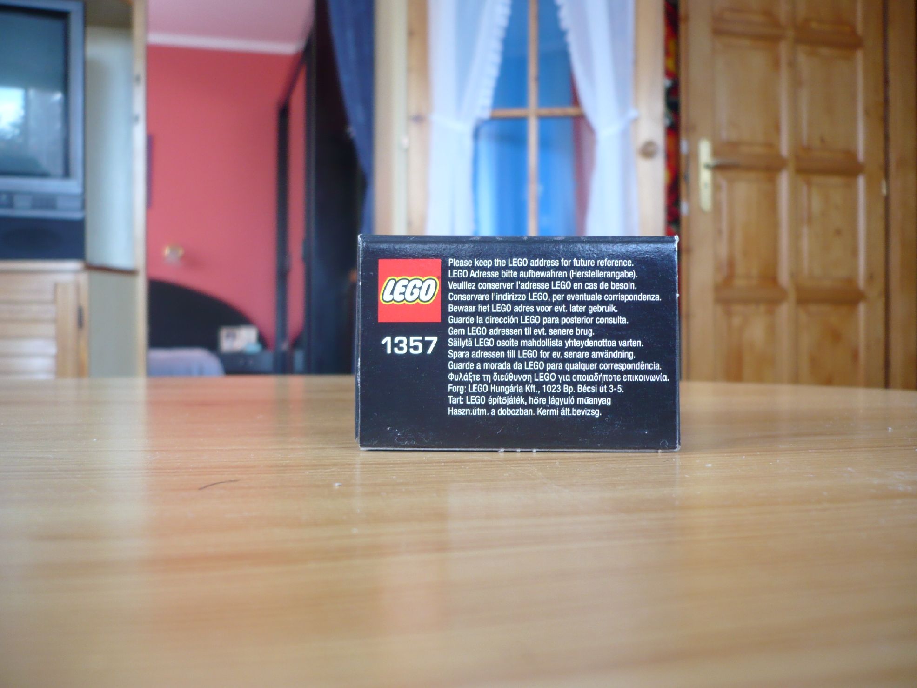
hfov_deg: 52.6
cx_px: 458
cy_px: 344
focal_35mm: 35
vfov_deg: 40.7
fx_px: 927
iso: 100
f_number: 2.8
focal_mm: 5.8
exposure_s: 1/15
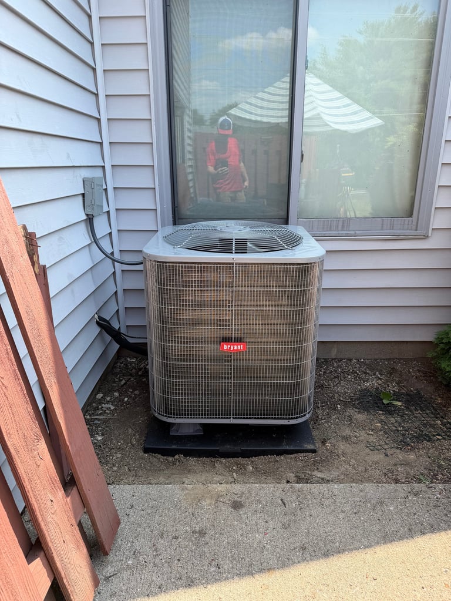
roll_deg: +0.1
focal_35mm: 24
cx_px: 226
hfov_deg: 56.8
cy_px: 300
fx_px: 417
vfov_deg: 71.6
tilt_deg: -17.8
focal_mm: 6.76
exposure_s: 1/1075
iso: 80
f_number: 1.78
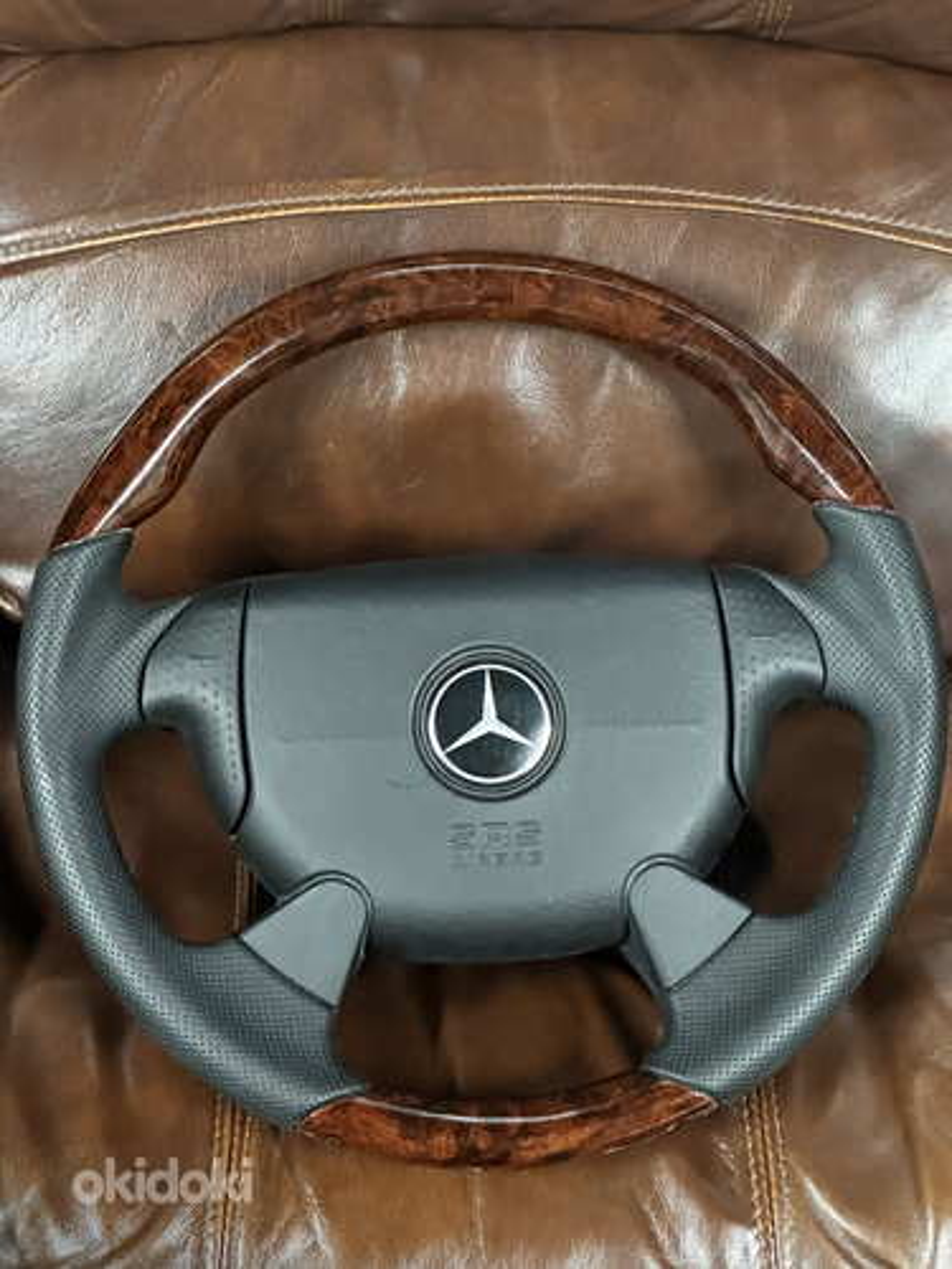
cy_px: 634
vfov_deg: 25.3
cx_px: 476
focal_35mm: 77
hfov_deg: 19.1
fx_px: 2824
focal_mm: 9
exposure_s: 1/25
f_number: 2.8
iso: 1600
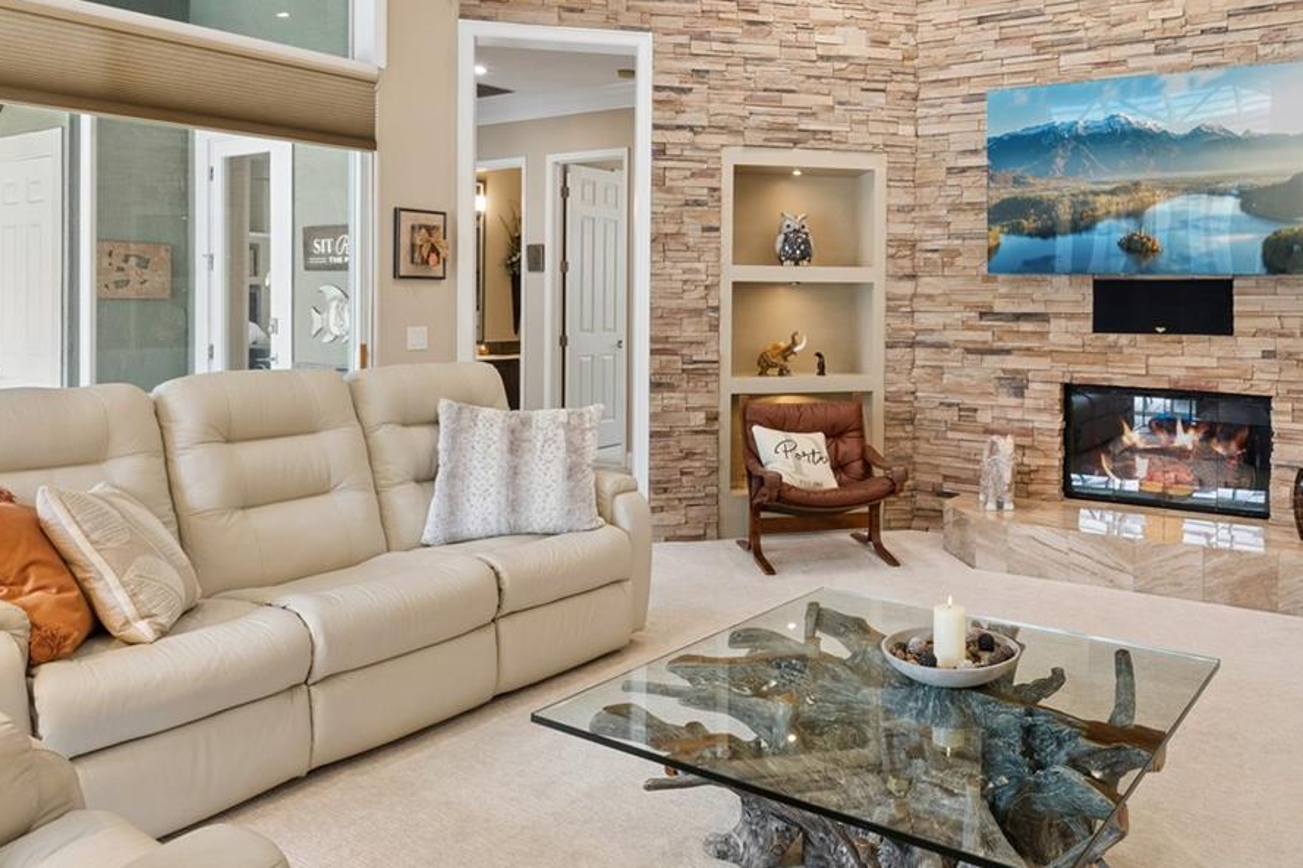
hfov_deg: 63.3
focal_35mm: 29
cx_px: 824
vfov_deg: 44.9
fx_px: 1035
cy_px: 301
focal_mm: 10.6
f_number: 9
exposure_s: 1/10
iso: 400
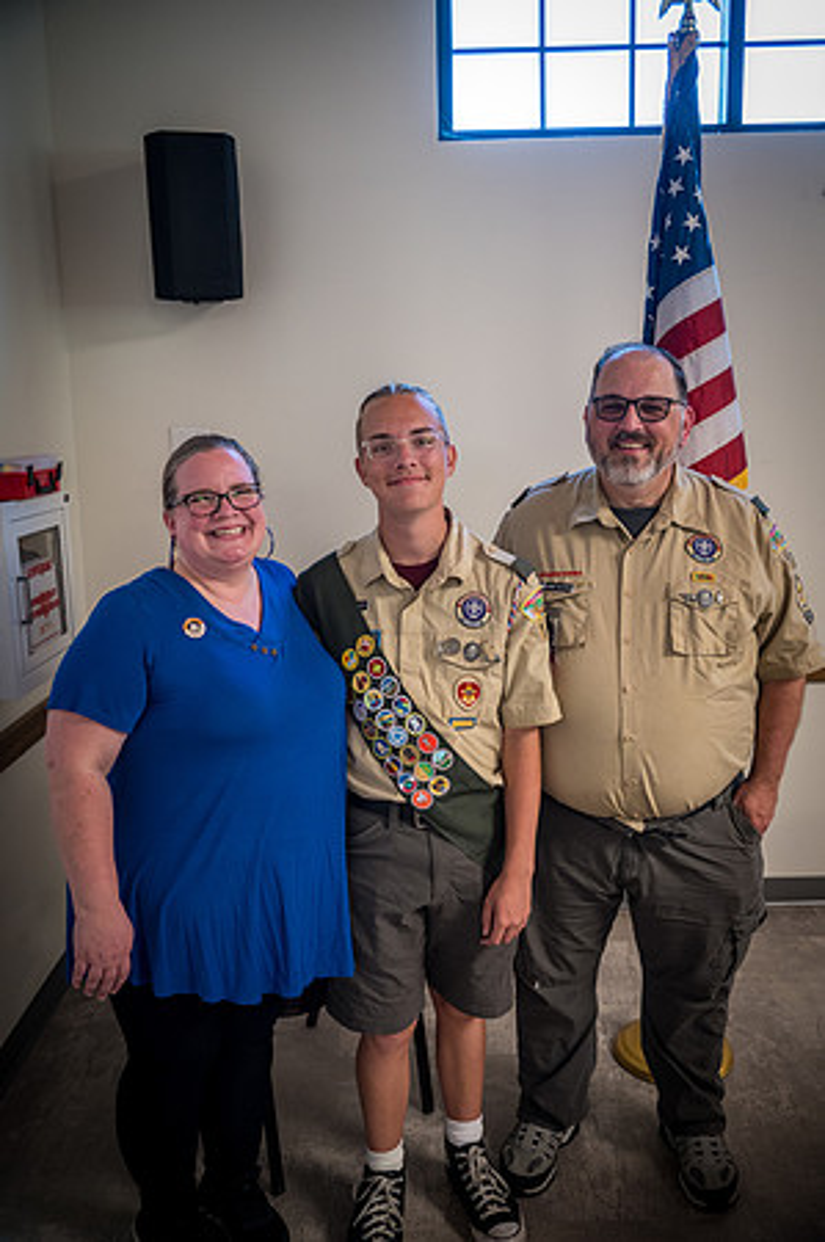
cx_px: 412
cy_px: 621
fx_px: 1068
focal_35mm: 31
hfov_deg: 42.2
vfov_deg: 60.3
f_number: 4
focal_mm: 31
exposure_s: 1/100
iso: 3200
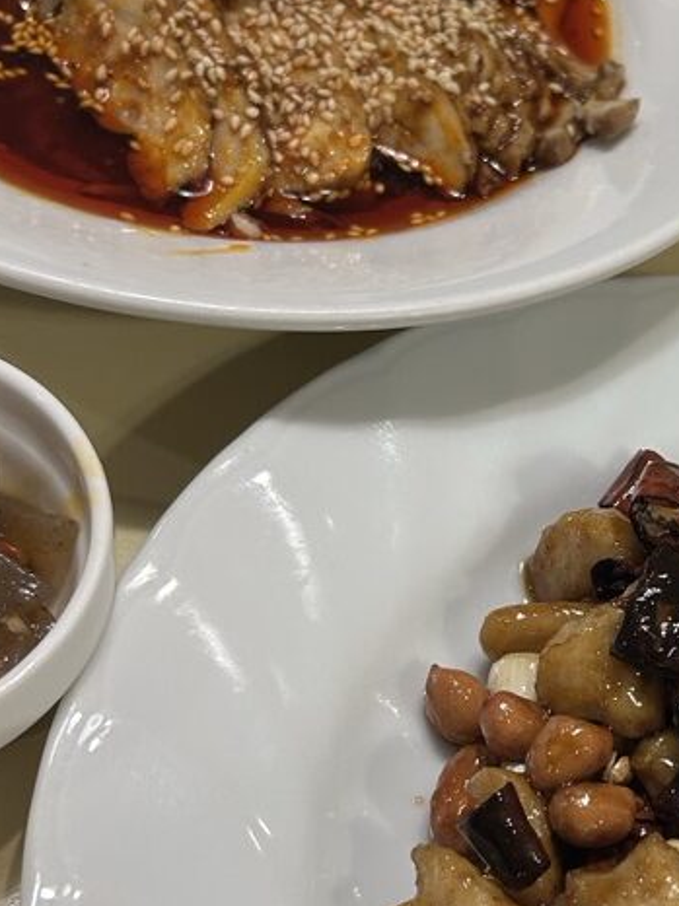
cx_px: 648
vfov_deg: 28.9
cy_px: 523
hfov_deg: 21.3
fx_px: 1754
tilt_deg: -49.5
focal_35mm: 67
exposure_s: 1/100
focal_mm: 5.7
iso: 100
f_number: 1.5
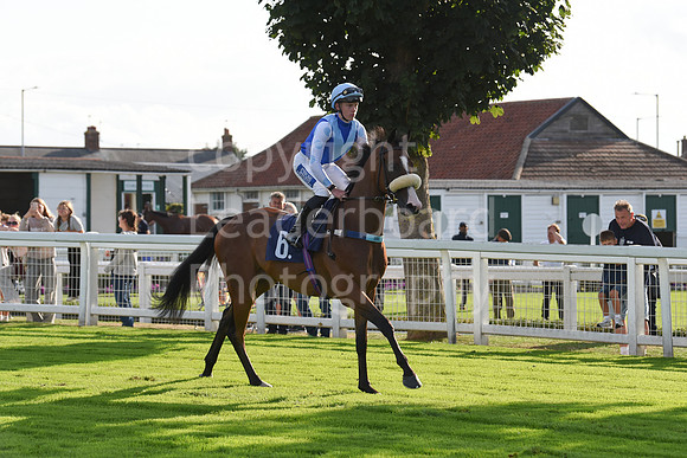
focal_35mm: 130
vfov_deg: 10.6
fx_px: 2481
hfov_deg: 15.8
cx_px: 344
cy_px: 229
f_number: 5.6
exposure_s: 1/2500
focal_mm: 130
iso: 640
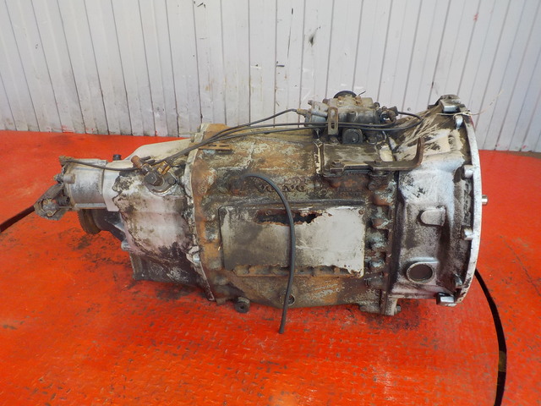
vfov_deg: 46.8
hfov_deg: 60.0
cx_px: 270
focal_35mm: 30
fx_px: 469
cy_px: 203
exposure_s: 1/30
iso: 140
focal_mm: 4.1
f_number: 3.3
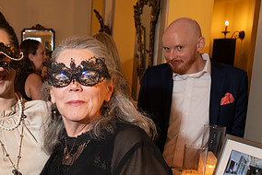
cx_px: 30
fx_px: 357
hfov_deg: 37.8
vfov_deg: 27.2
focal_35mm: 49
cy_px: 131
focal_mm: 24
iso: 3200
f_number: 5.6
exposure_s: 1/60
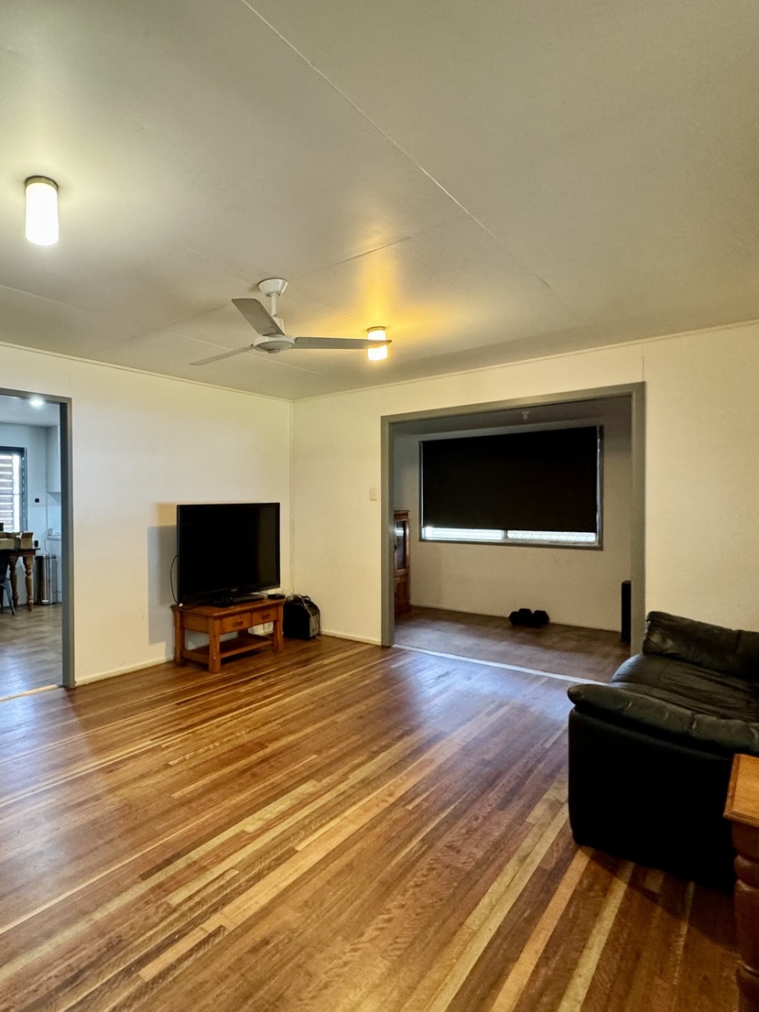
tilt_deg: -1.9
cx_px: 182
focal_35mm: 19
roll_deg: +0.5
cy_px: 512
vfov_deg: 84.7
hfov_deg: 64.2
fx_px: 555
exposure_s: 1/50
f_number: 2.2
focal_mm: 2.22
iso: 250
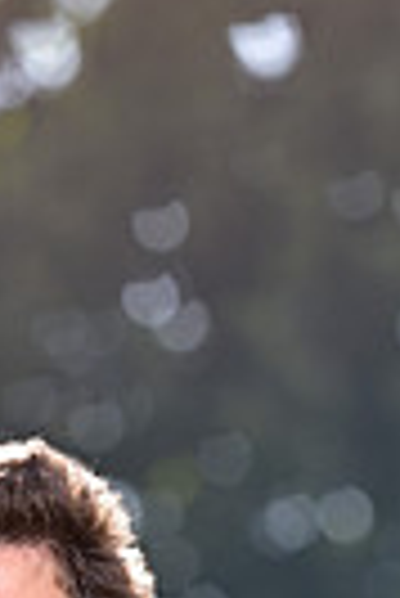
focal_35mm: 874
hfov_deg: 1.6
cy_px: 1115
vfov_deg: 2.3
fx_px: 14528
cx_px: 92
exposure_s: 1/250
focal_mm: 200
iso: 100
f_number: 5
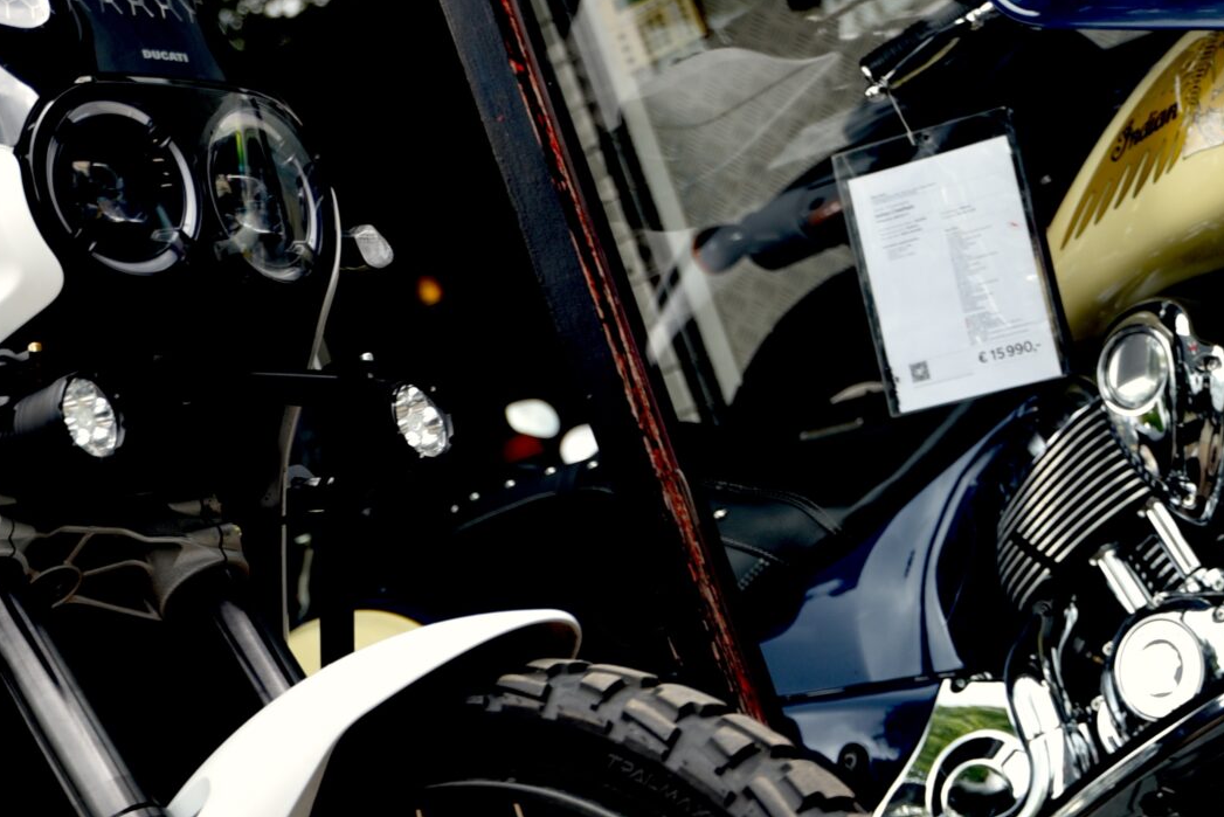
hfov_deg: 17.7
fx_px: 3741
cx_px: -240
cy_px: 788
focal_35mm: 110
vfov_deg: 12.3
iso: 100
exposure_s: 1/60
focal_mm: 45
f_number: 4
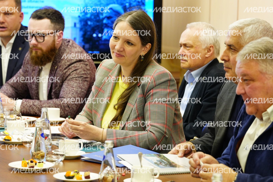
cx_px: 136
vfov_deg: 9.0
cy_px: 91
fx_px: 1153
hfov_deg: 13.5
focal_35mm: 152
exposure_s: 1/50
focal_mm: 152
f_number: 6.3
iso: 2500
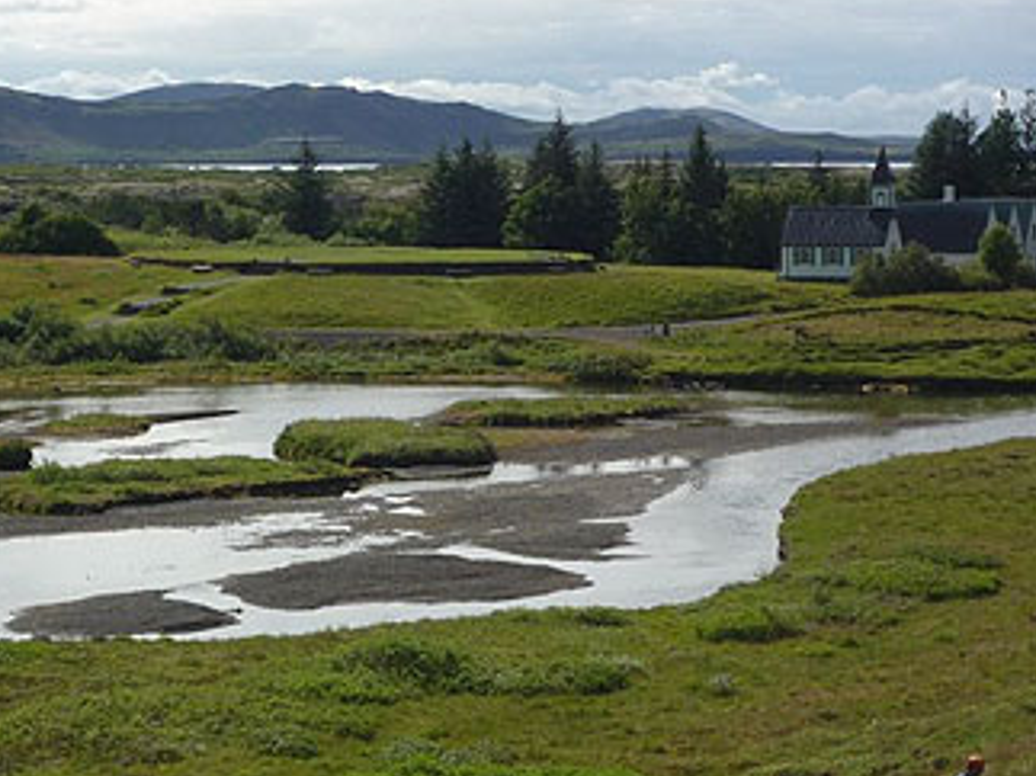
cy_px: 276
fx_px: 3171
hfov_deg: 18.6
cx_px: 475
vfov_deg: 13.9
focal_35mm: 106
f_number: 6.3
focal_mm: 11.3
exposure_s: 1/500
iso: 100
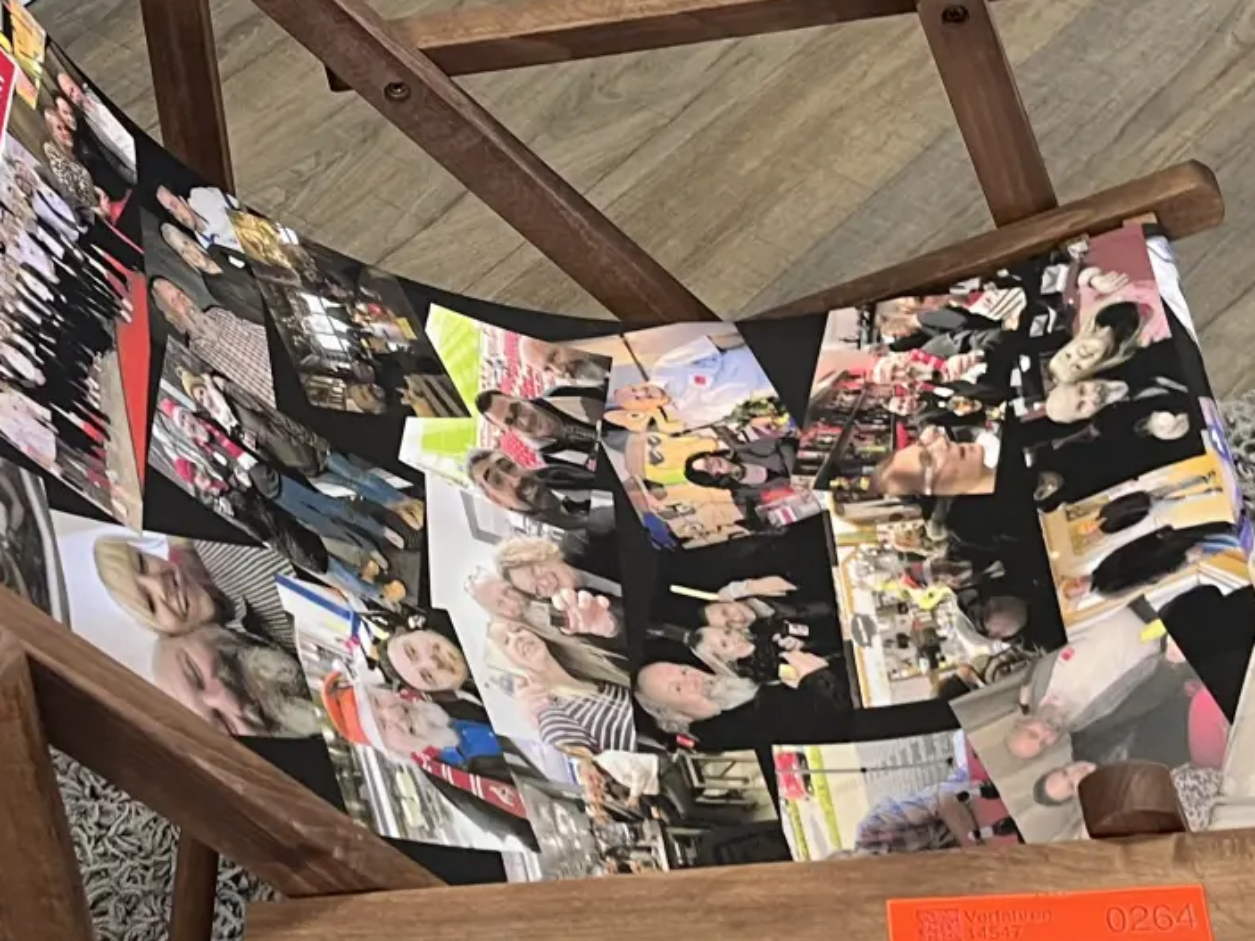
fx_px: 2574
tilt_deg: -40.7
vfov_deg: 20.6
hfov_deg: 27.2
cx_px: 396
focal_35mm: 71
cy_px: 318
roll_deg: +7.2
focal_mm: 5.1
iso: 100
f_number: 1.6
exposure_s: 1/50
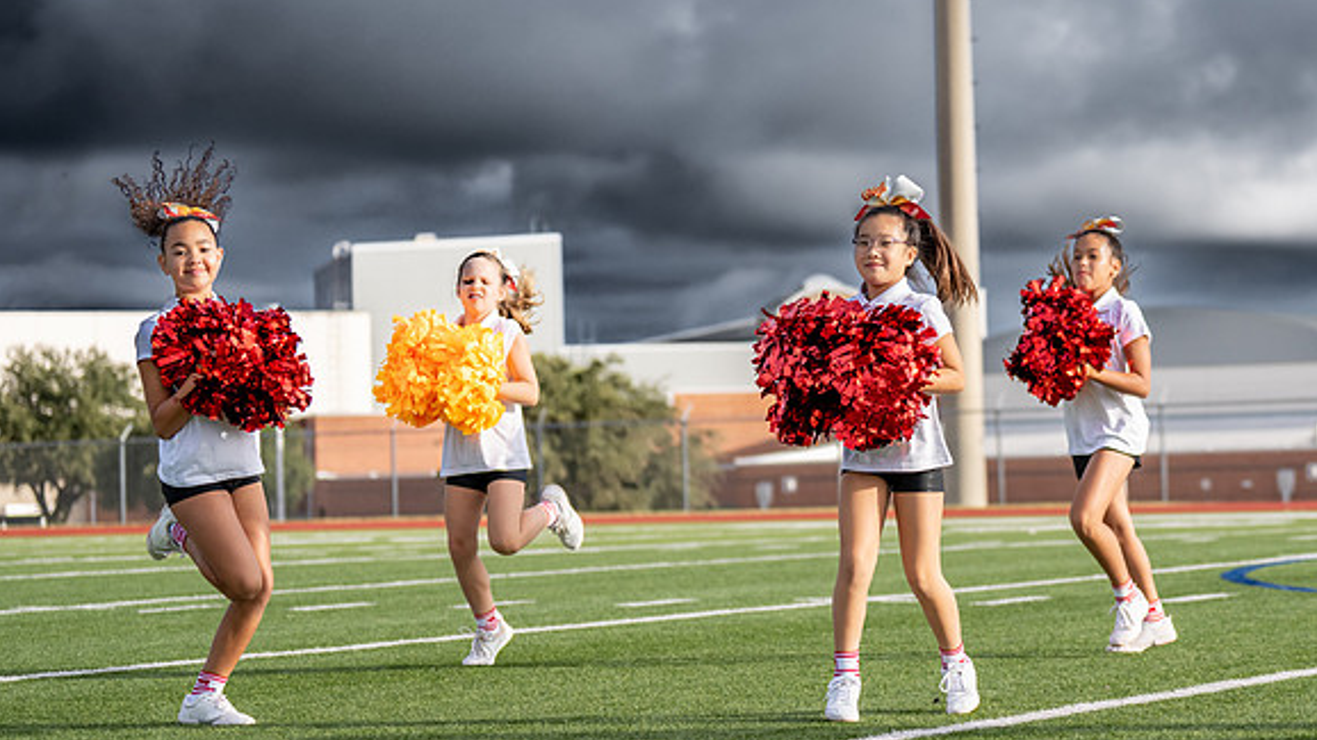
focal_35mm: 115
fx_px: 4016
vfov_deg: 10.5
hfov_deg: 18.6
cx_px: 916
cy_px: 439
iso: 250
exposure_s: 1/3200
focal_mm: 70
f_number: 2.8
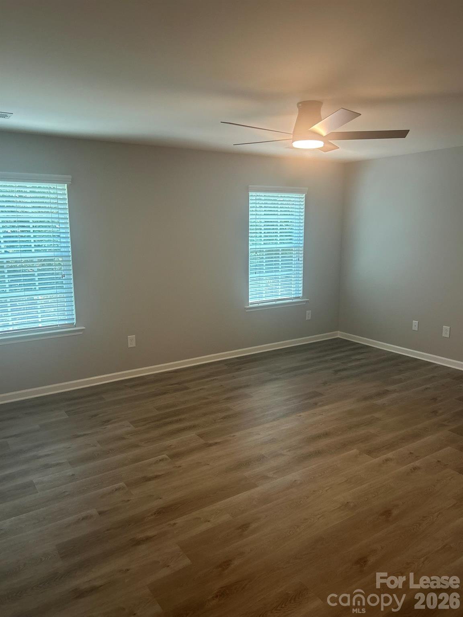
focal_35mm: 26
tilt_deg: -11.1
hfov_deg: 53.1
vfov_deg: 67.3
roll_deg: -0.1
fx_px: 464
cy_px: 308
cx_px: 232
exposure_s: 1/60
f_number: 1.5
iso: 100
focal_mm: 5.7
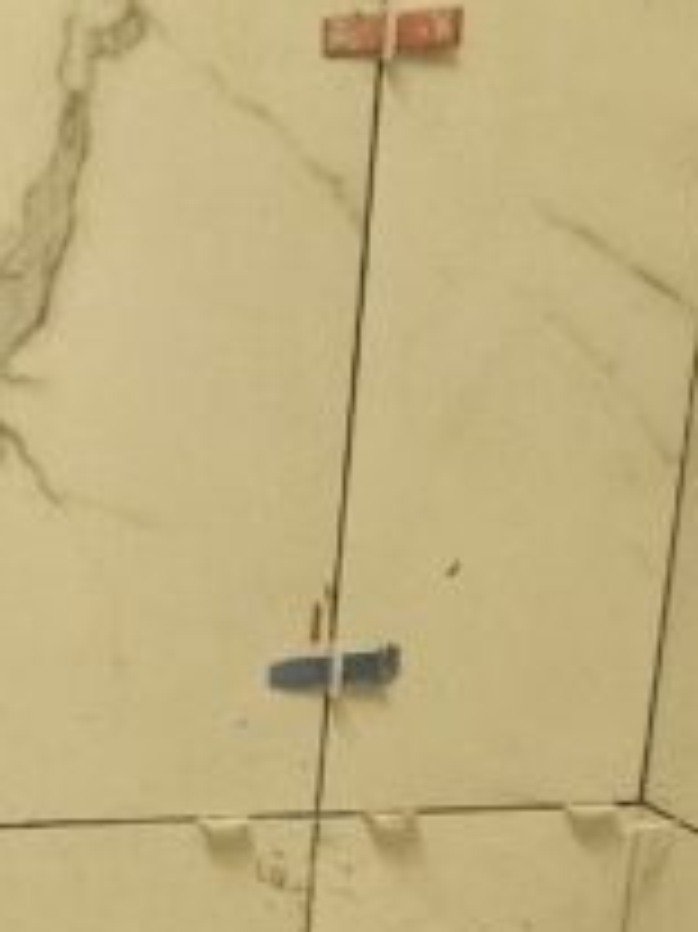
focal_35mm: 119
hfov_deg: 11.6
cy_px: 1747
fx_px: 3203
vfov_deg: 14.3
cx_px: -509
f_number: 1.8
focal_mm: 5
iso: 800
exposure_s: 1/50
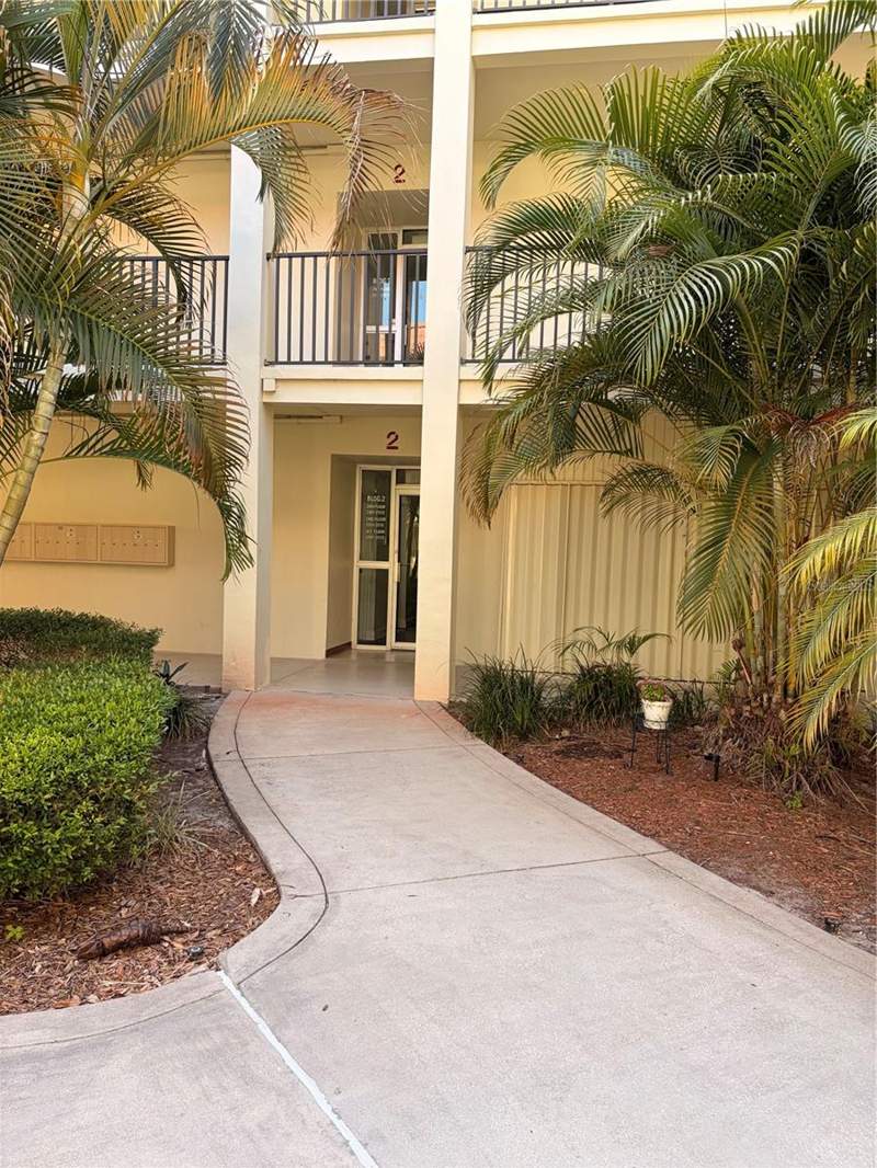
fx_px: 878
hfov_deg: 53.1
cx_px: 438
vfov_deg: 67.3
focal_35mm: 26
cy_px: 584
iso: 40
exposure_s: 1/178
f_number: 1.6
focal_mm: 5.96
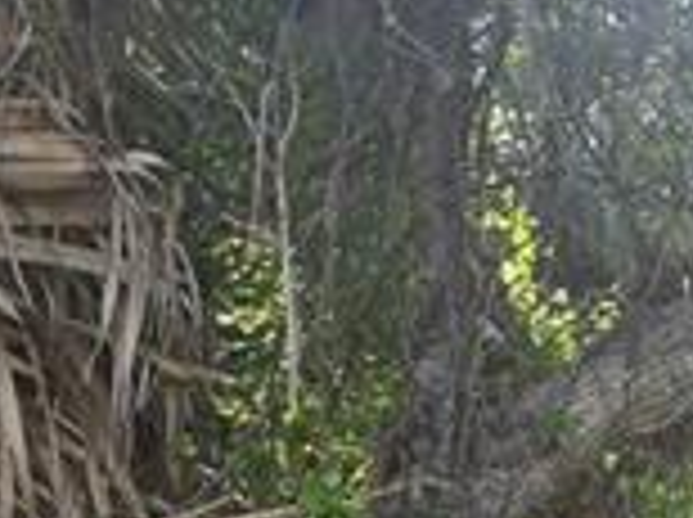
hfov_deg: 10.7
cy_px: 1149
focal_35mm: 153
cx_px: 1746
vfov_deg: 8.9
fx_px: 3058
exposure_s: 1/359
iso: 32
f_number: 1.7
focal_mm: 6.3
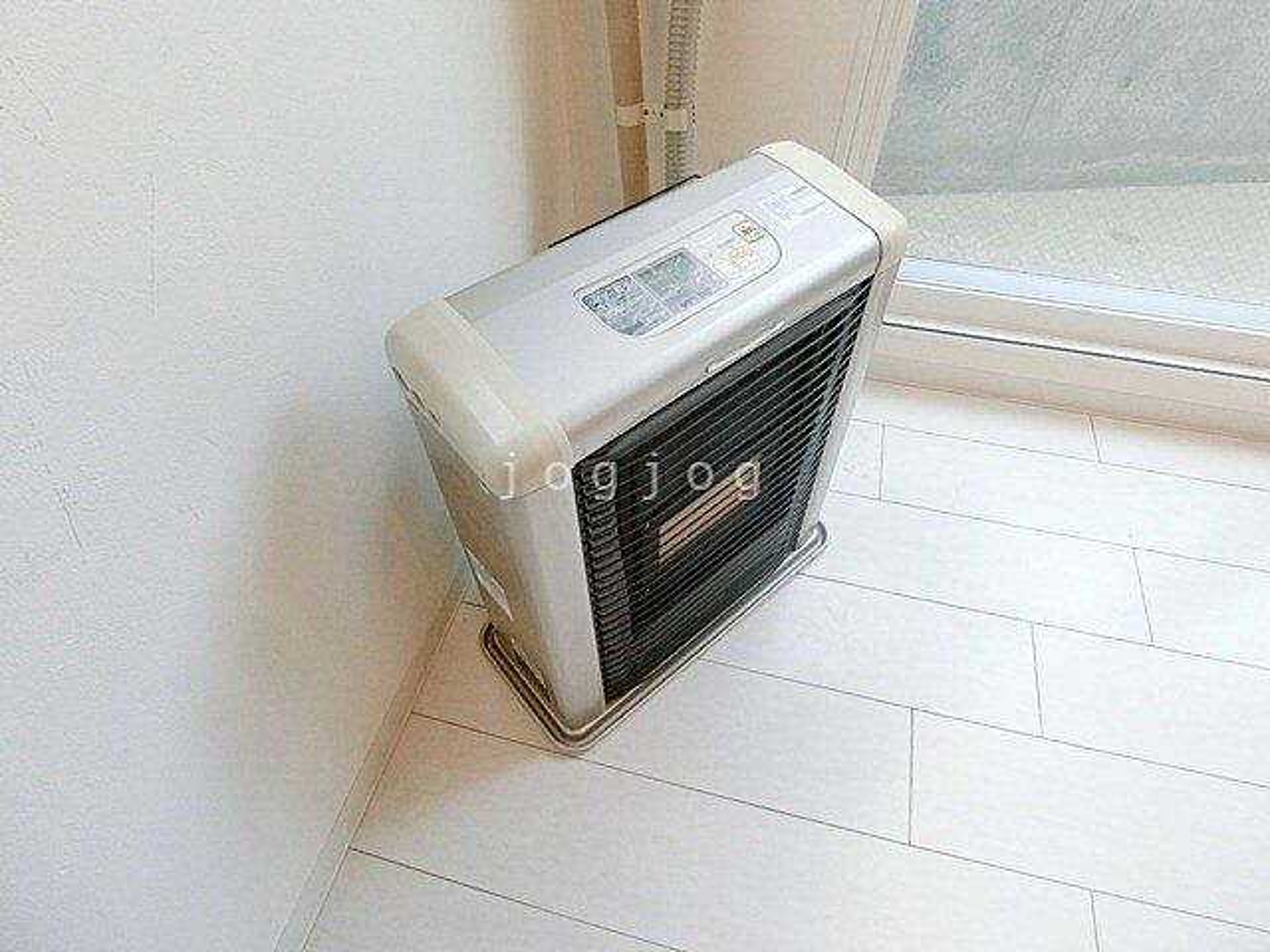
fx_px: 697
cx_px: 635
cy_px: 476
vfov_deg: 68.7
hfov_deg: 84.7
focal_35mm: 19
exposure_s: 1/125
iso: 320
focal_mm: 4.06
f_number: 2.7
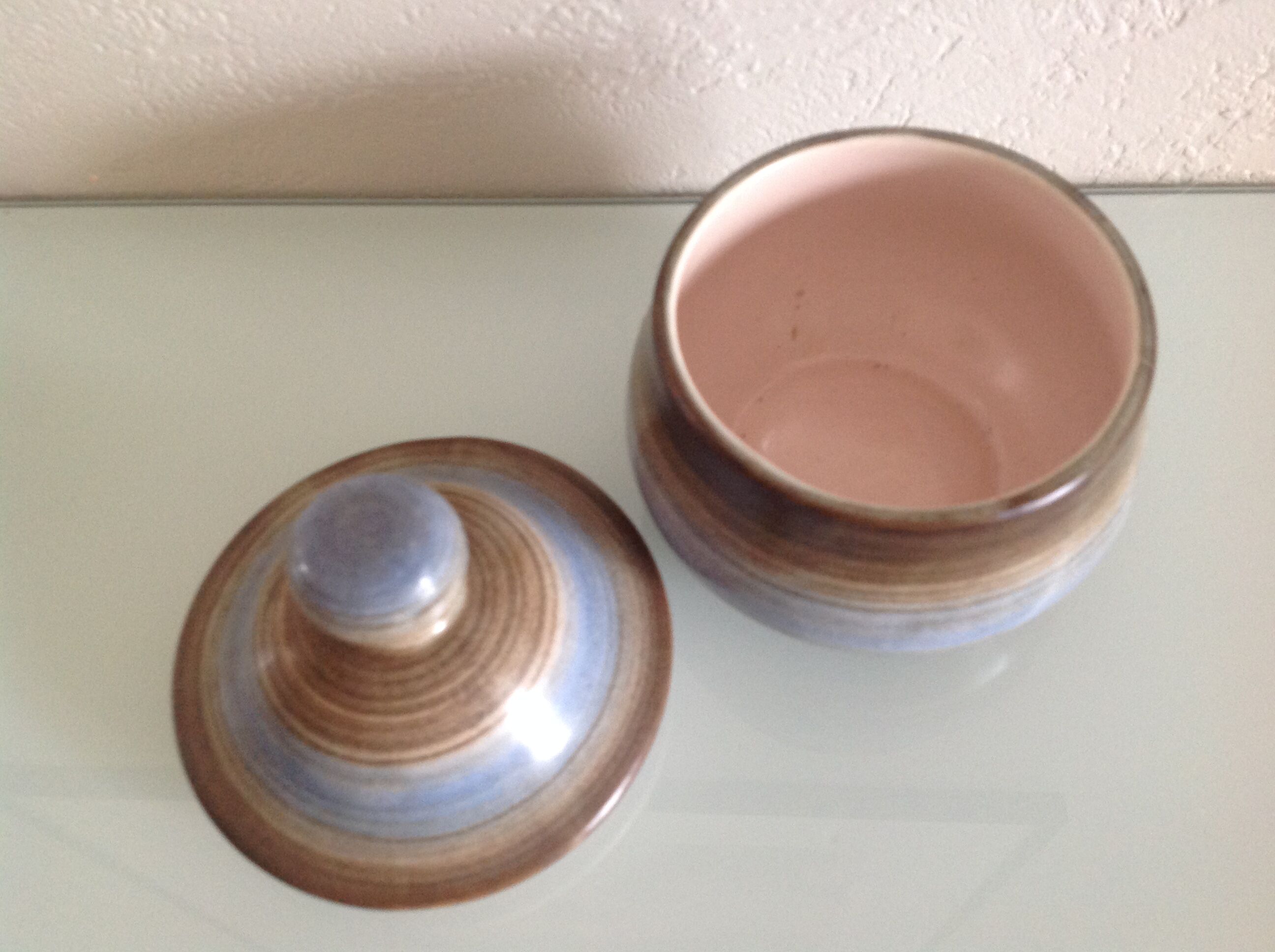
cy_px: 476
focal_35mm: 35
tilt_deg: -61.5
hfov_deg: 52.7
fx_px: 1287
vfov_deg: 40.6
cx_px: 638
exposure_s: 1/15
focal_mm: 4.28
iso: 200
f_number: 2.4
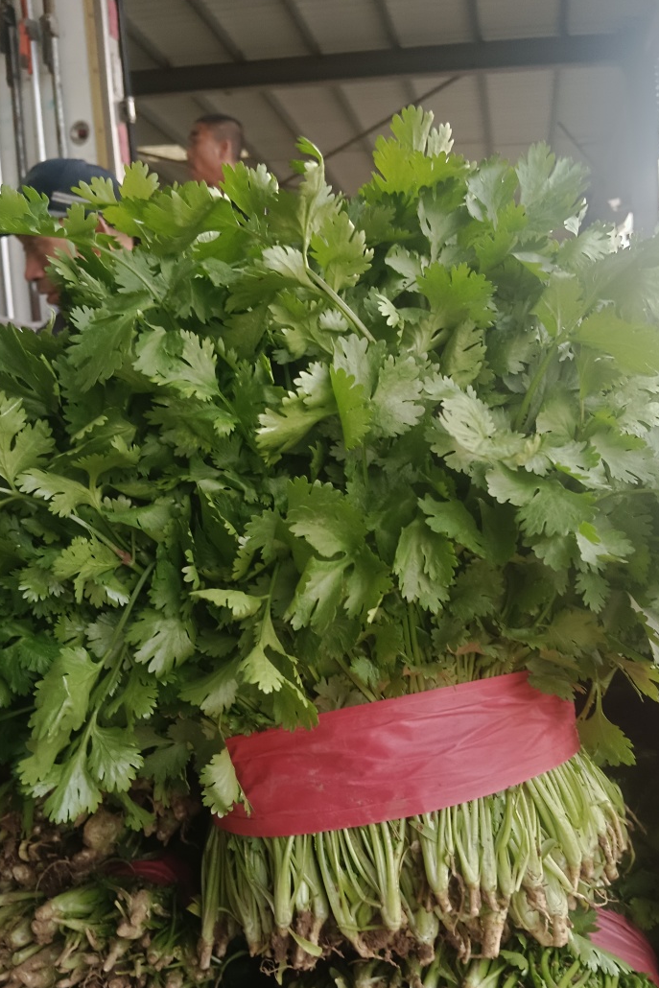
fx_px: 769
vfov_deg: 65.5
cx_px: 365
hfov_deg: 46.3
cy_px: 509
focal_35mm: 28
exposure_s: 1/50
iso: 998
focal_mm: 3.96
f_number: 1.8
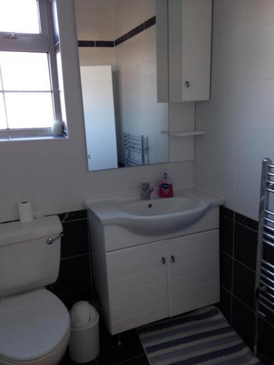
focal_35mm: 33
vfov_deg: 55.4
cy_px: 182
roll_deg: +0.9
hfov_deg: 42.9
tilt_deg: -13.9
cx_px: 137
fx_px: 348
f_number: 2.4
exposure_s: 1/24
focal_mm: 4.12
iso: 50
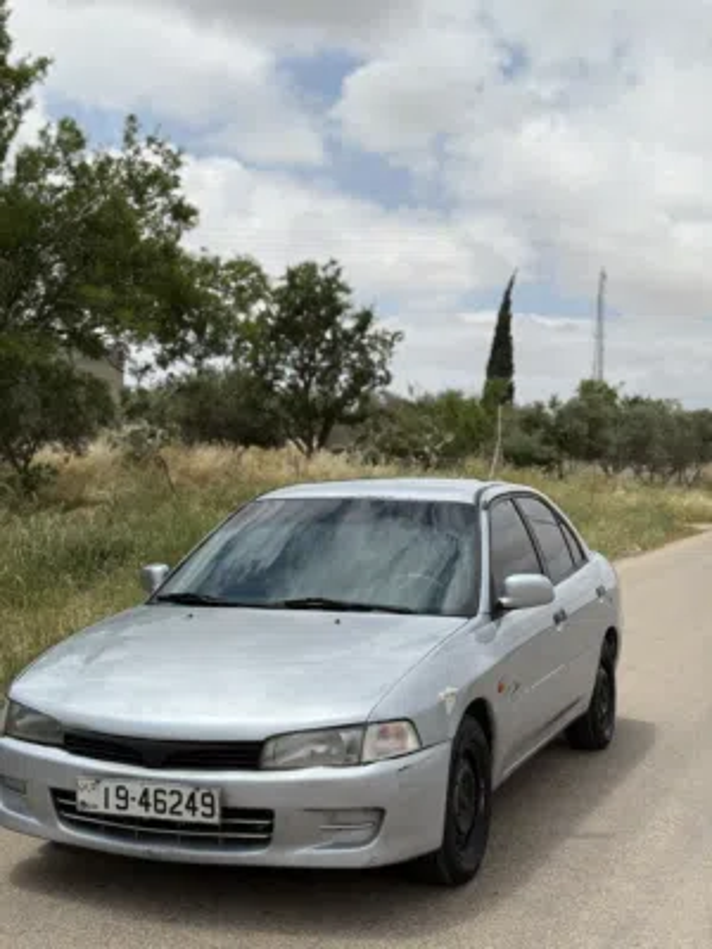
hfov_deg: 28.0
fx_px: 1426
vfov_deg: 36.8
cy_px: 474
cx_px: 356
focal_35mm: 52
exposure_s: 1/4630
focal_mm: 5.96
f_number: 1.6
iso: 25
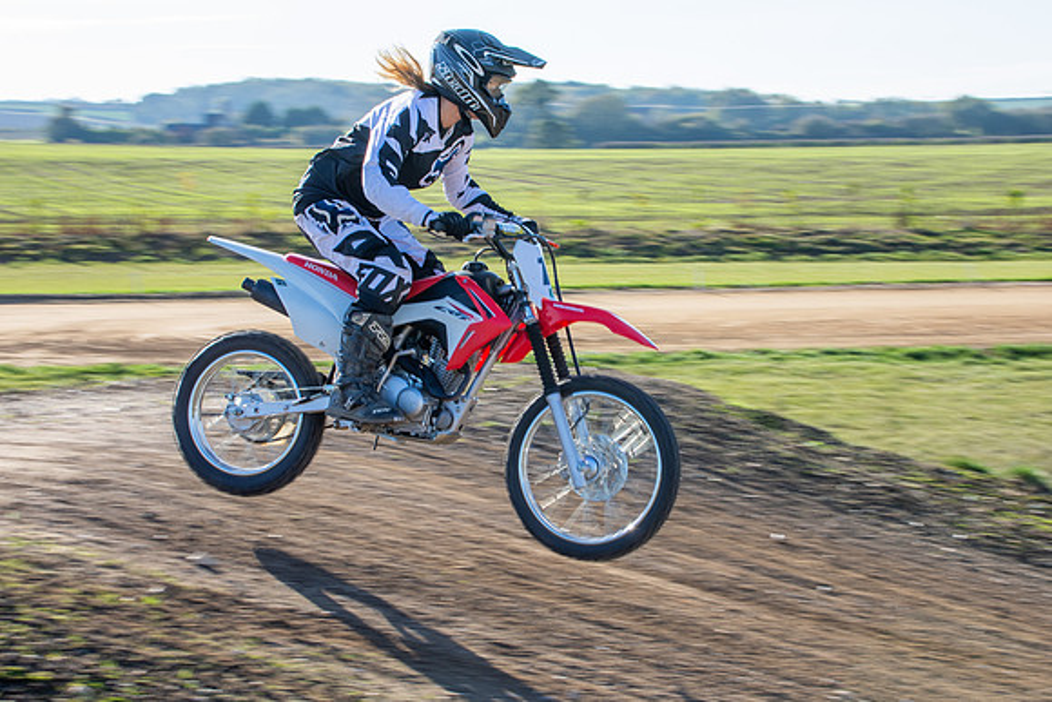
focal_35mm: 98
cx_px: 536
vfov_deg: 14.0
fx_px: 2851
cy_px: 307
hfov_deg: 20.9
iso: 200
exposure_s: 1/200
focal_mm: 56
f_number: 10
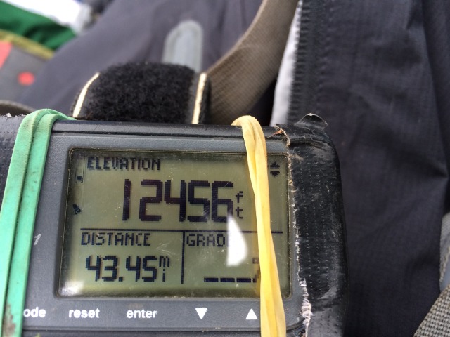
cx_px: 225
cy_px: 168
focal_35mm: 29
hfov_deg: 61.7
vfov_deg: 48.2
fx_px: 377
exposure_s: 1/30
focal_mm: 4.15
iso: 40
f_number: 2.2
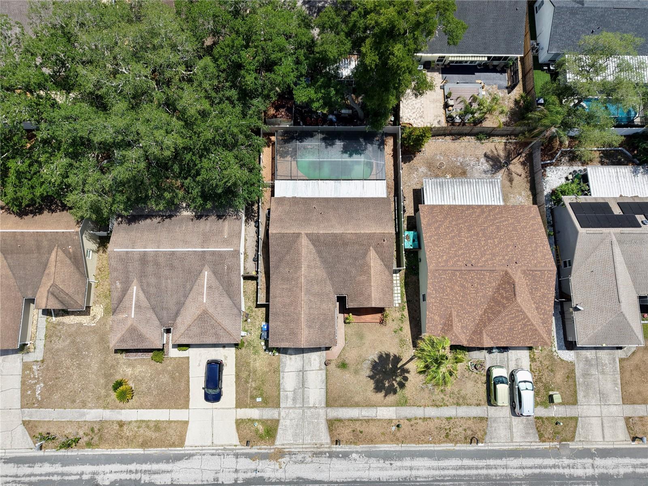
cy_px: 243
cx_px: 324
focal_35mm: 24
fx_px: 449
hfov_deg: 71.6
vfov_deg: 56.8
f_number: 1.8
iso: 170
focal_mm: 8.67
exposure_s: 1/4000
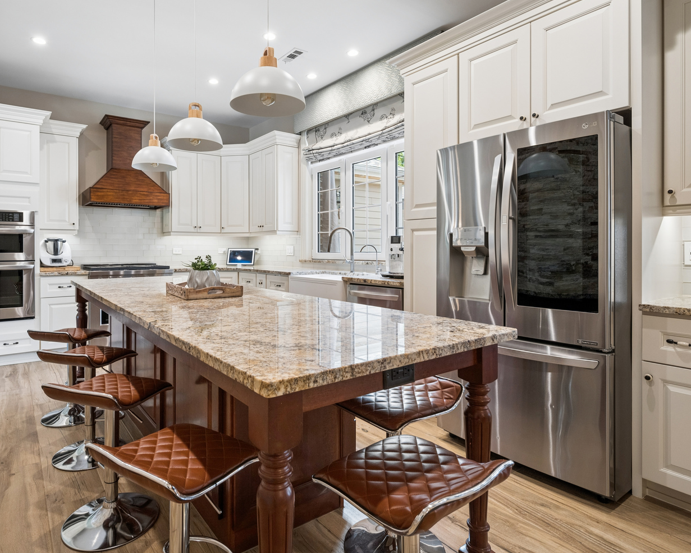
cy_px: 257
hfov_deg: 77.2
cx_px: 295
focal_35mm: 21
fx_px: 430
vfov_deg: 65.5
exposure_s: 1/30
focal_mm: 17
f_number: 8
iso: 400
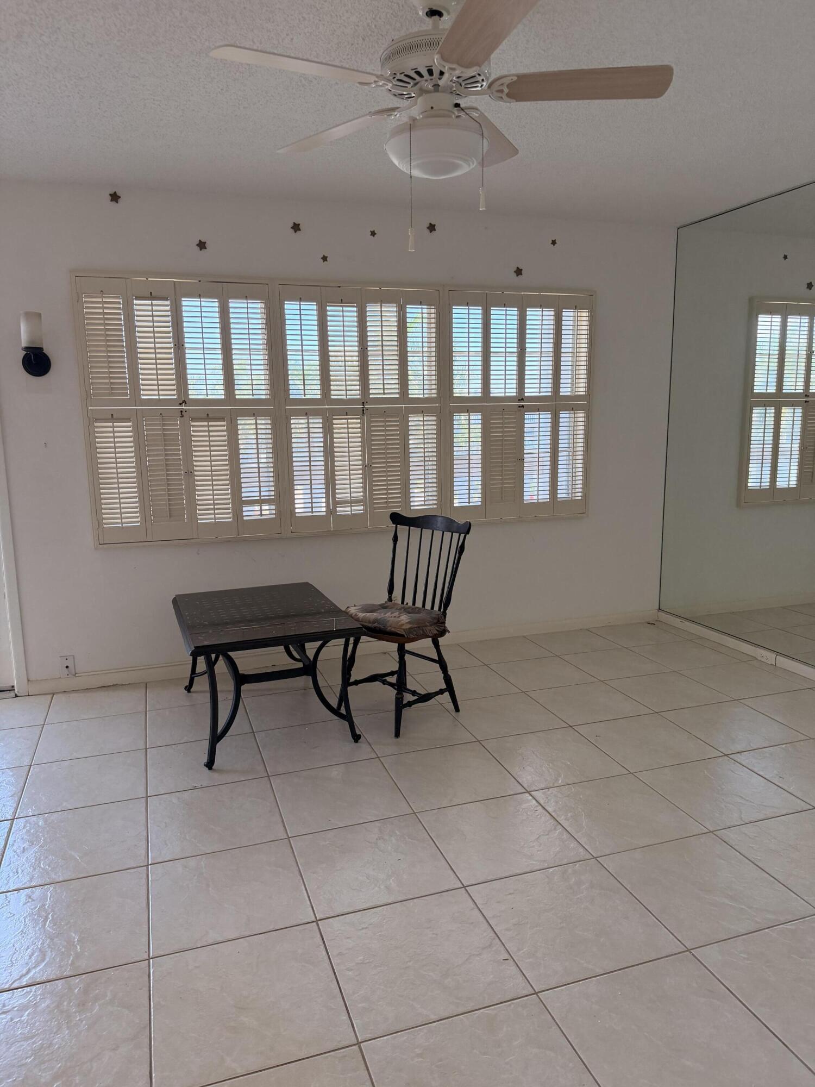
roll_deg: +1.1
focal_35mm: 24
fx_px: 753
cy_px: 544
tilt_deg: -8.3
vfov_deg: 71.6
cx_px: 408
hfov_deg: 56.8
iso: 200
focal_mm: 6.76
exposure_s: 1/134
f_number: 1.78
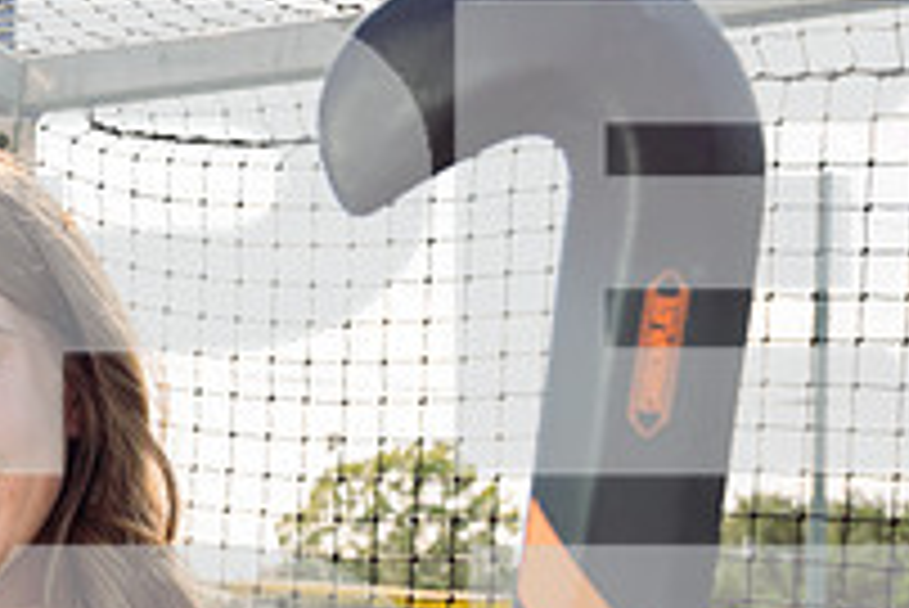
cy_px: 786
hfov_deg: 21.4
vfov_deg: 14.7
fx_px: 2249
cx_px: -158
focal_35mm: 89
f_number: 6.3
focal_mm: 31
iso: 50
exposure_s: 1/250
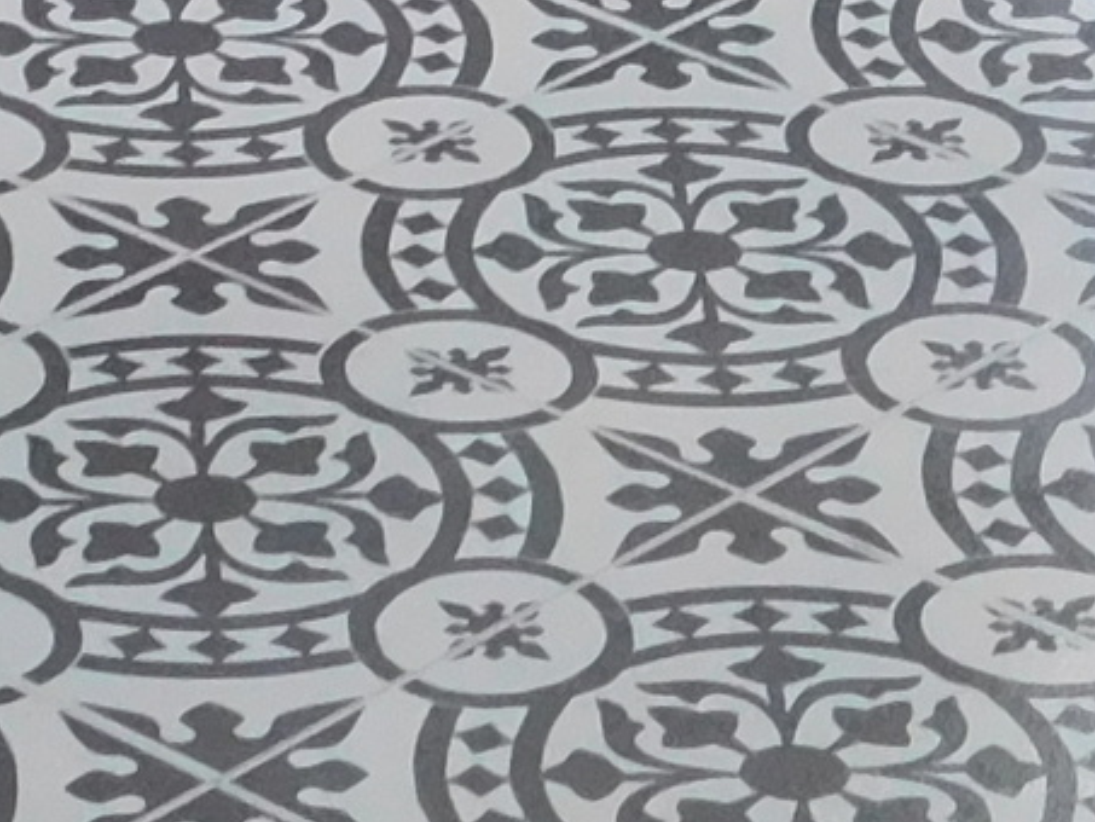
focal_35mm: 244
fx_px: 7720
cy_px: -1538
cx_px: 923
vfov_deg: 5.7
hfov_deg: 8.1
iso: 360
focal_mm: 6.3
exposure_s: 1/30
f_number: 3.5
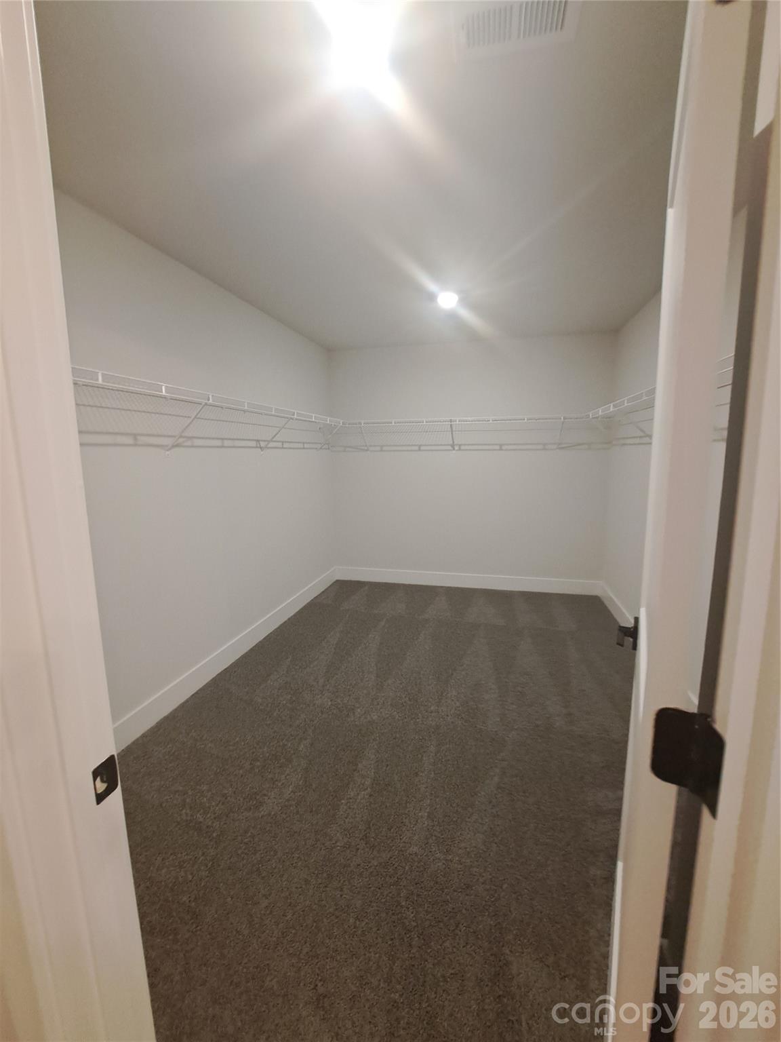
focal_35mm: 13
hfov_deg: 89.9
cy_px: 521
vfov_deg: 106.2
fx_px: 391
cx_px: 390
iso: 200
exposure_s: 1/40
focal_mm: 1.74
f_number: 2.2
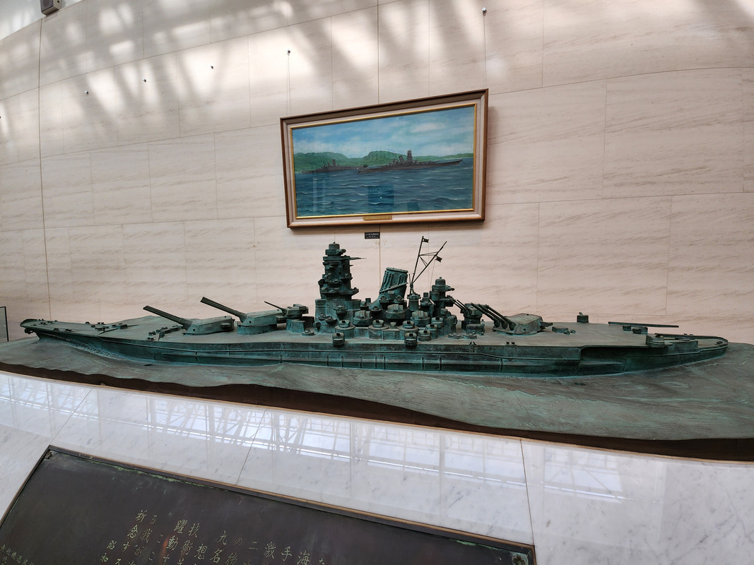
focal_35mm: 13
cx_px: 377
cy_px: 282
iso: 100
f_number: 2.2
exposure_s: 1/50
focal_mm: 2.2
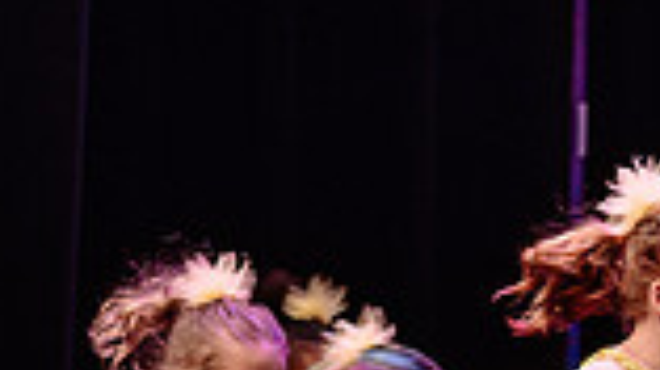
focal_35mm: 525
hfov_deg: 4.1
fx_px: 9180
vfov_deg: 2.3
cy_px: 401
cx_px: 685
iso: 1600
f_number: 2.8
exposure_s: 1/320
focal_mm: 116
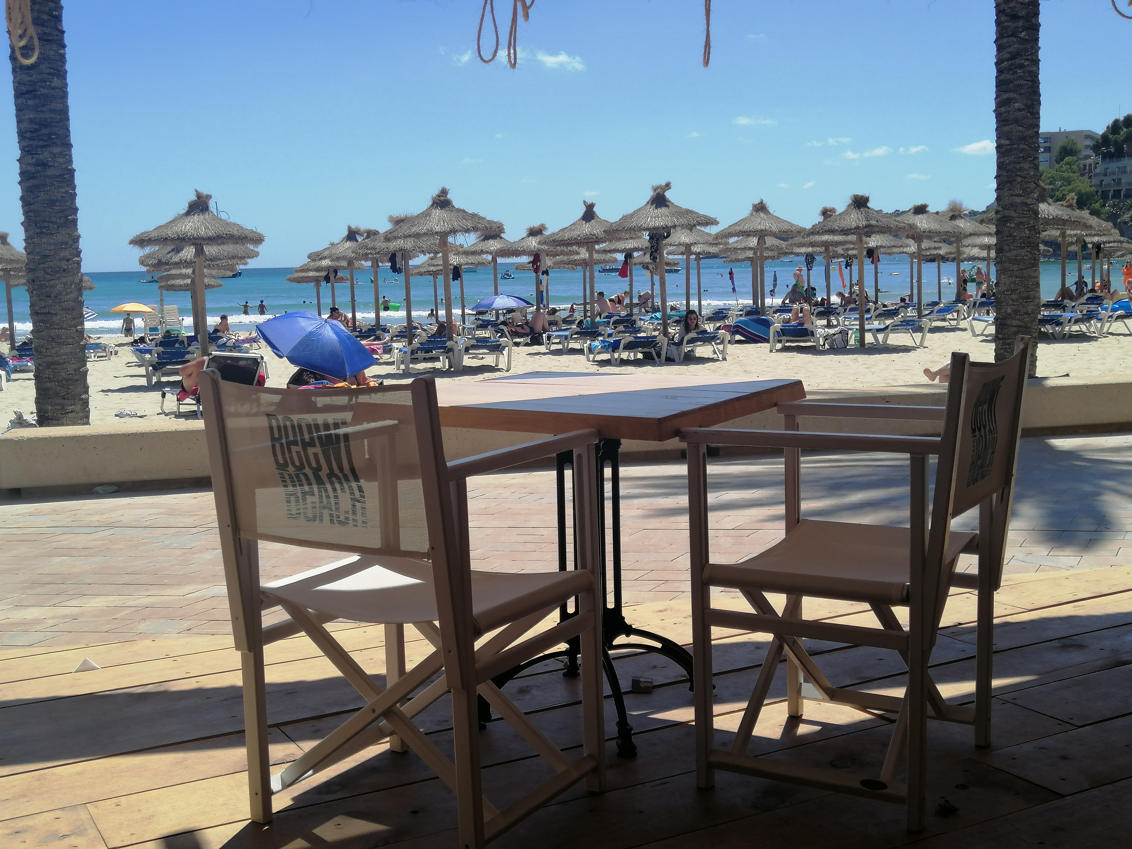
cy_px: 424
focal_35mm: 40
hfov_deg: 46.8
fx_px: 1308
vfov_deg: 36.0
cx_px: 566
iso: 50
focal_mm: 3.95
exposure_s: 1/1890
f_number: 1.8
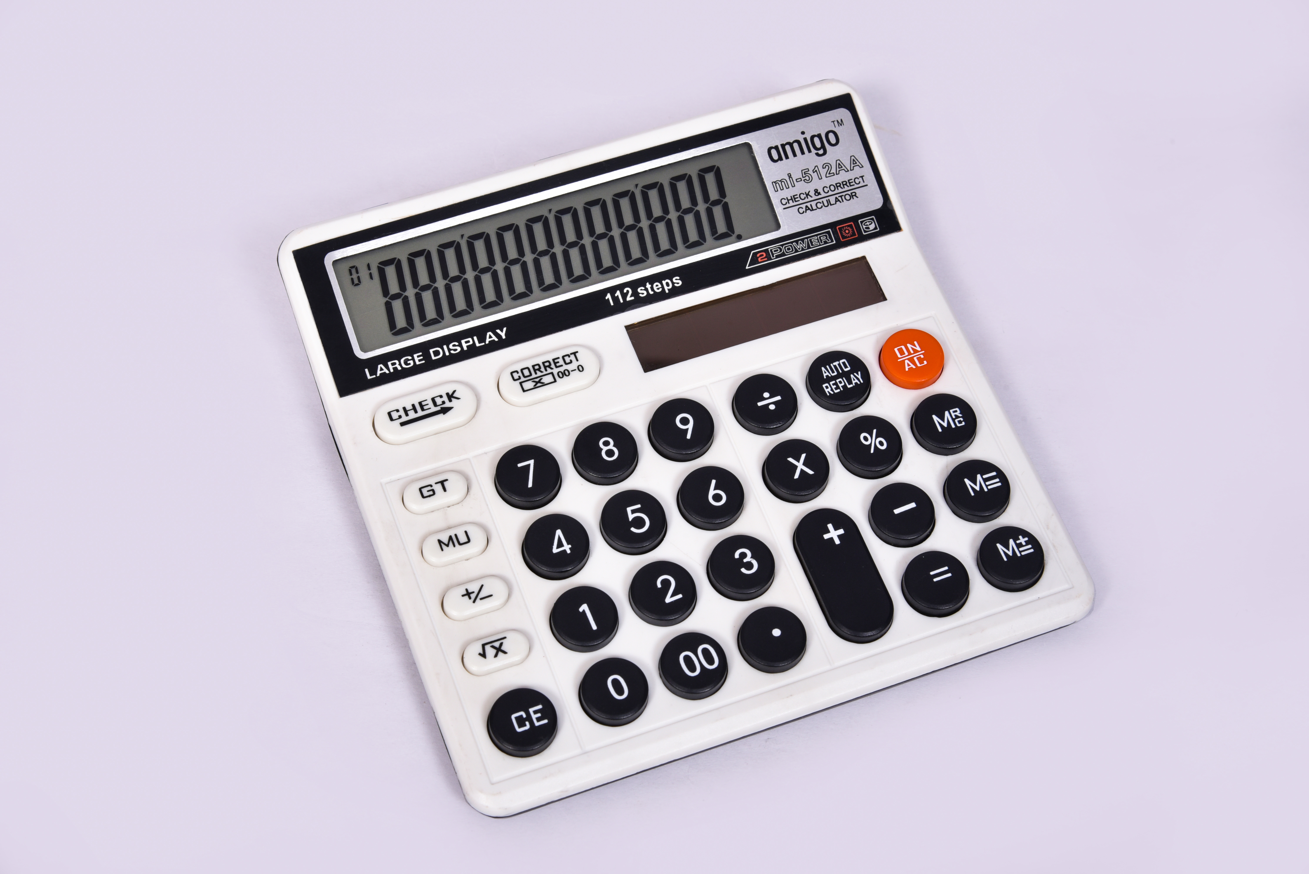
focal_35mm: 75
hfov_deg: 27.0
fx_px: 2728
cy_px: 437
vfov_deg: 18.2
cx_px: 654
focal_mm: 75
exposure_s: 1/160
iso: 200
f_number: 16
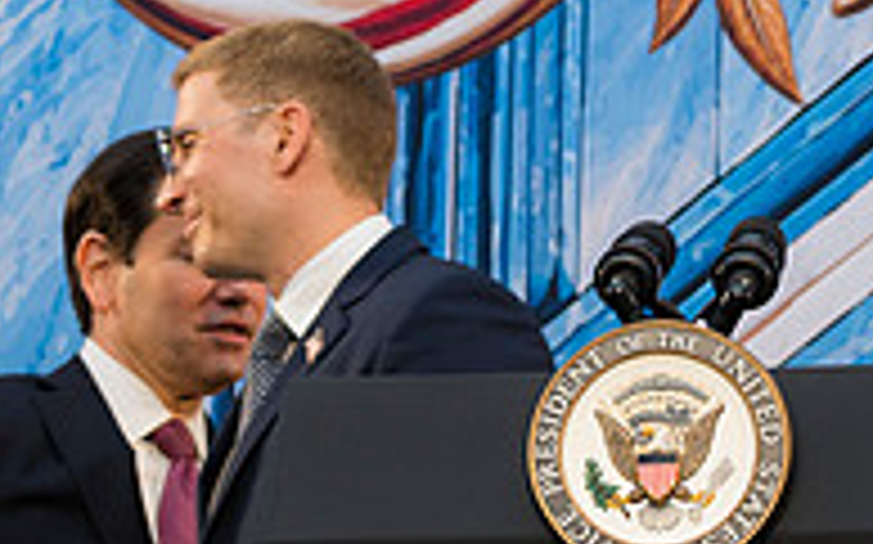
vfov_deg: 5.5
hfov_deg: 8.8
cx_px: 225
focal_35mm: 238
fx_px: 5659
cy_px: 274
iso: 180
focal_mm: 52
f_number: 2.8
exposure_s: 1/200
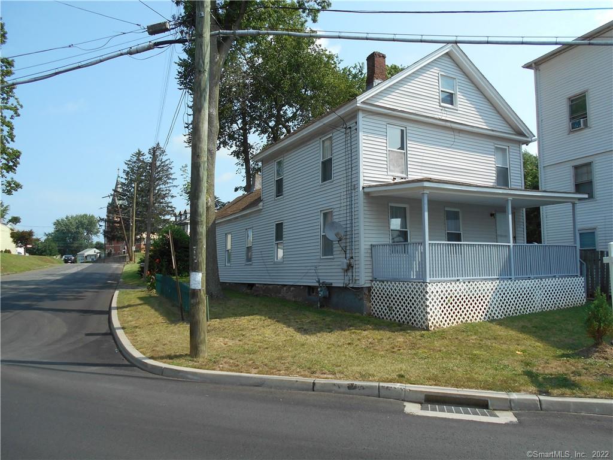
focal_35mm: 26
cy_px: 230
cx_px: 306
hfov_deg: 67.3
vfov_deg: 53.1
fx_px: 460
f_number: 3.2
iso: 80
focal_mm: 4.6
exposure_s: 1/800
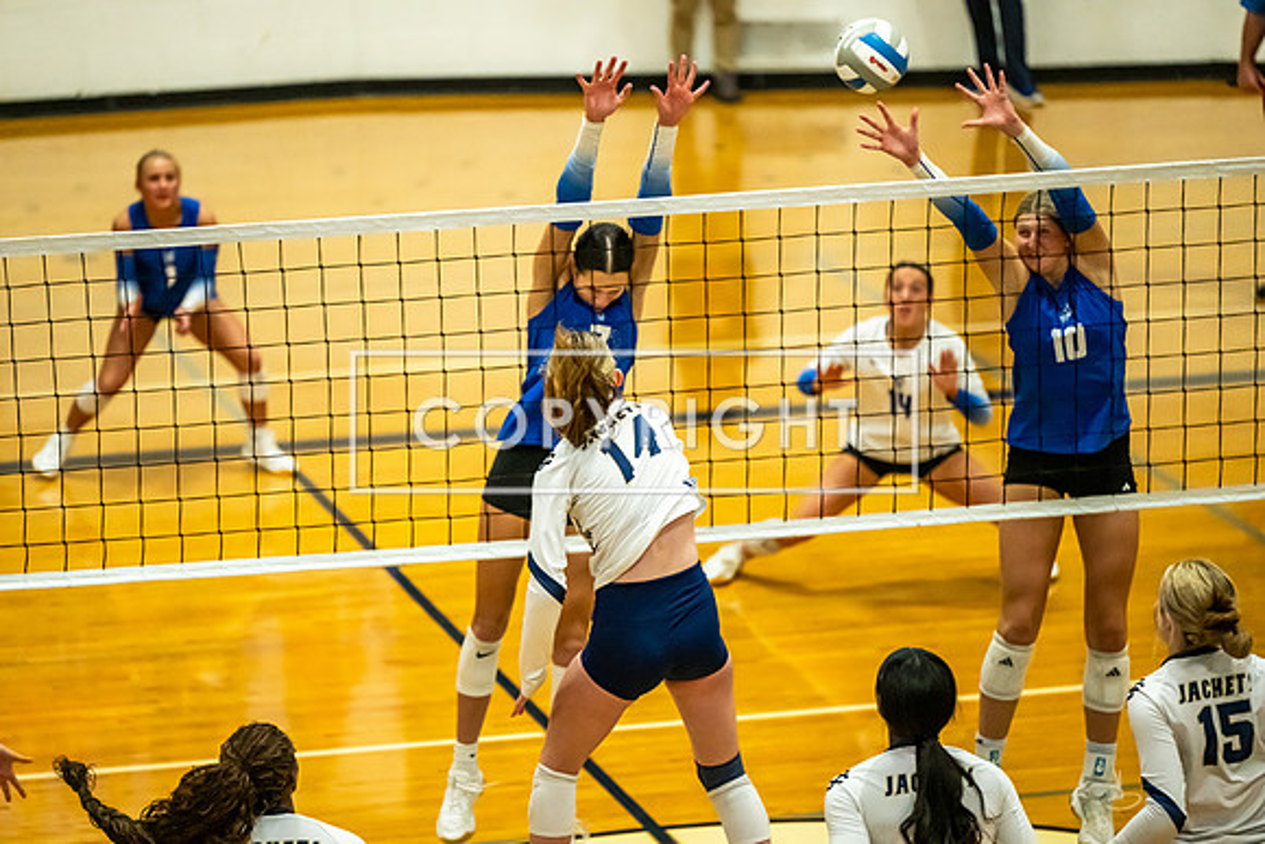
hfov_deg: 10.3
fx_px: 7029
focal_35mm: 200
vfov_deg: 6.9
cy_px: 422
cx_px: 632
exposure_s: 1/1250
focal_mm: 200
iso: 5000
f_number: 2.8
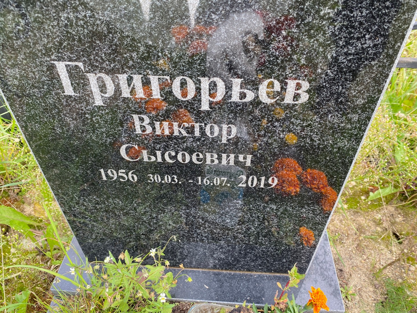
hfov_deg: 67.3
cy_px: 156
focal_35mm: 26
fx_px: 313
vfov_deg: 53.1
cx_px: 208
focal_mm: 4.25
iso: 32
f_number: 1.8
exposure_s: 1/212
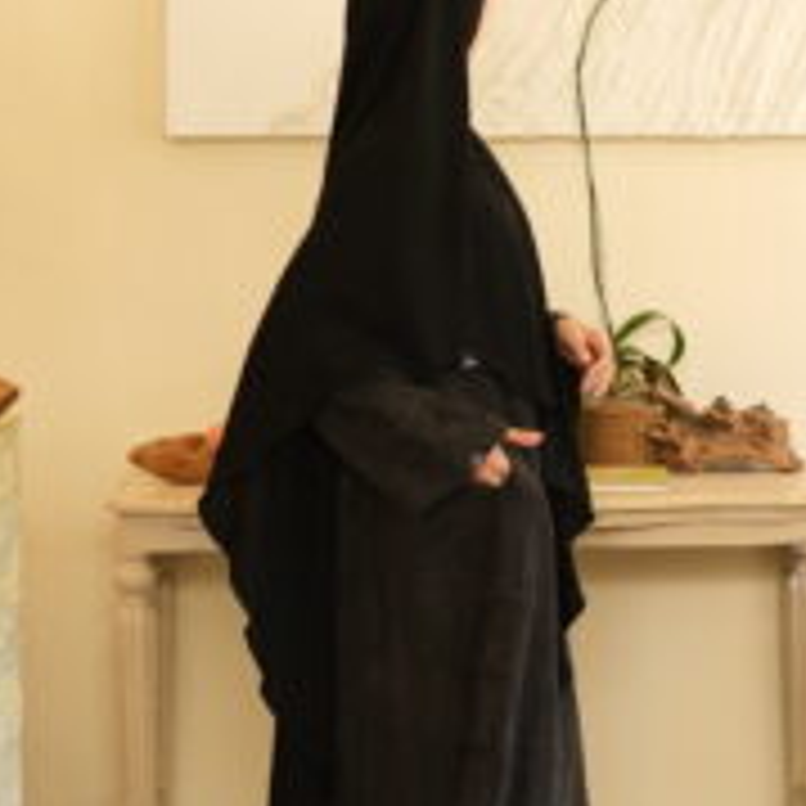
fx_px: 2977
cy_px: 396
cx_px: 441
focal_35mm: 113
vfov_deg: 15.4
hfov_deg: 15.4
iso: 800
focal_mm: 35
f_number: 2
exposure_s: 1/250
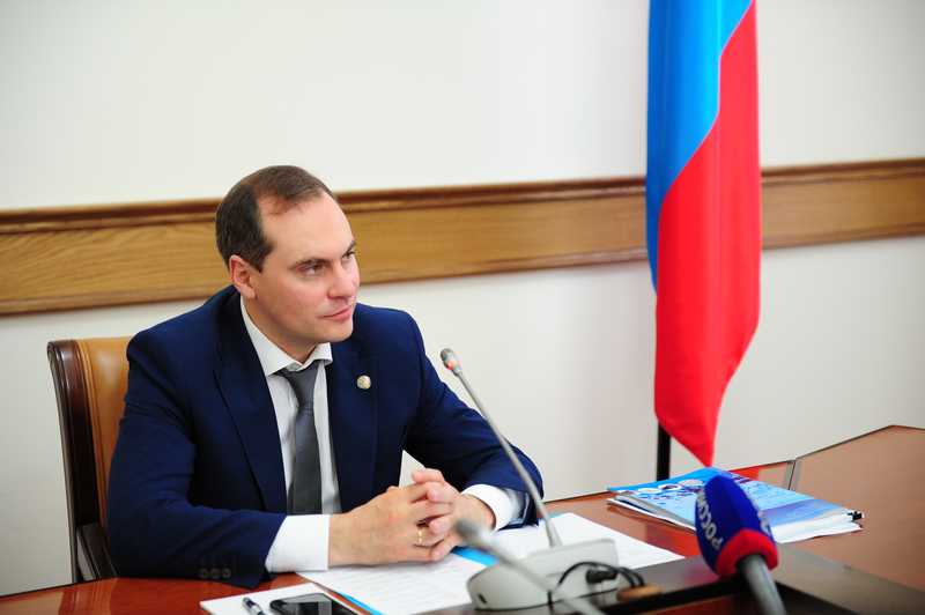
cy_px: 308
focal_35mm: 70
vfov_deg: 19.4
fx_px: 1797
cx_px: 462
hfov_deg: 28.9
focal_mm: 70
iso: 2500
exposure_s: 1/200
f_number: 3.2
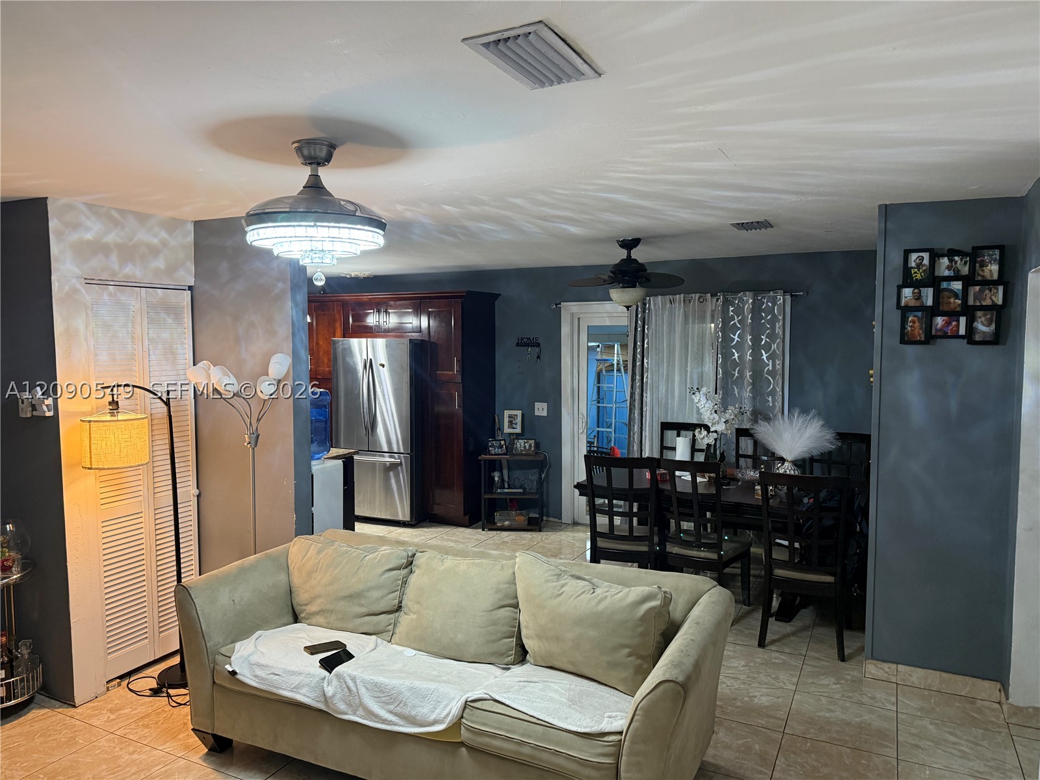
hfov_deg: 71.6
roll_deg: -0.6
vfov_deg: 56.8
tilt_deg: -3.6
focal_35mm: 24
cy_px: 390
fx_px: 721
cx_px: 520
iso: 320
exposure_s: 1/60
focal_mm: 6.76
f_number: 1.78
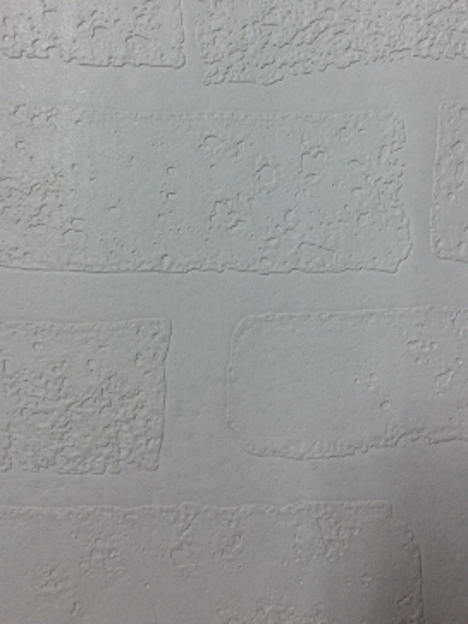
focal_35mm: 40
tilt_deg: -85.0
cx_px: 240
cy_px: 220
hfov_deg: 35.9
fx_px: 721
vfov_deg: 46.2
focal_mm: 4.15
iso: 64
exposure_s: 1/33
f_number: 2.2
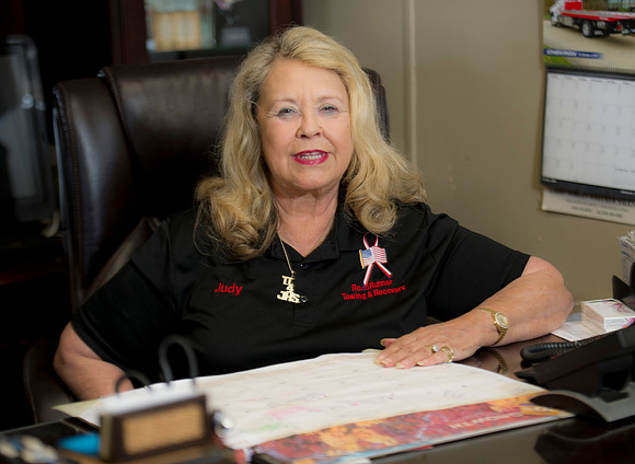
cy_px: 232
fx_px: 1922
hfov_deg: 18.8
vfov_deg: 13.8
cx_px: 345
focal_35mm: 106
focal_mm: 98
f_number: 2.8
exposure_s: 1/80
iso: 400
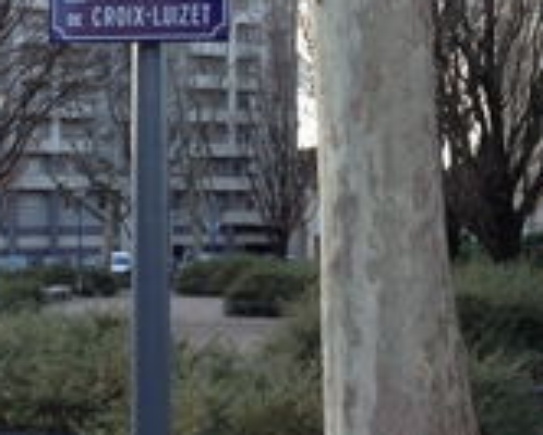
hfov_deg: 19.4
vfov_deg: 15.6
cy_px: 183
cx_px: 272
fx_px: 1592
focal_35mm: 99
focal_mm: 4.28
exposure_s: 1/159
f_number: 2.4
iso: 50
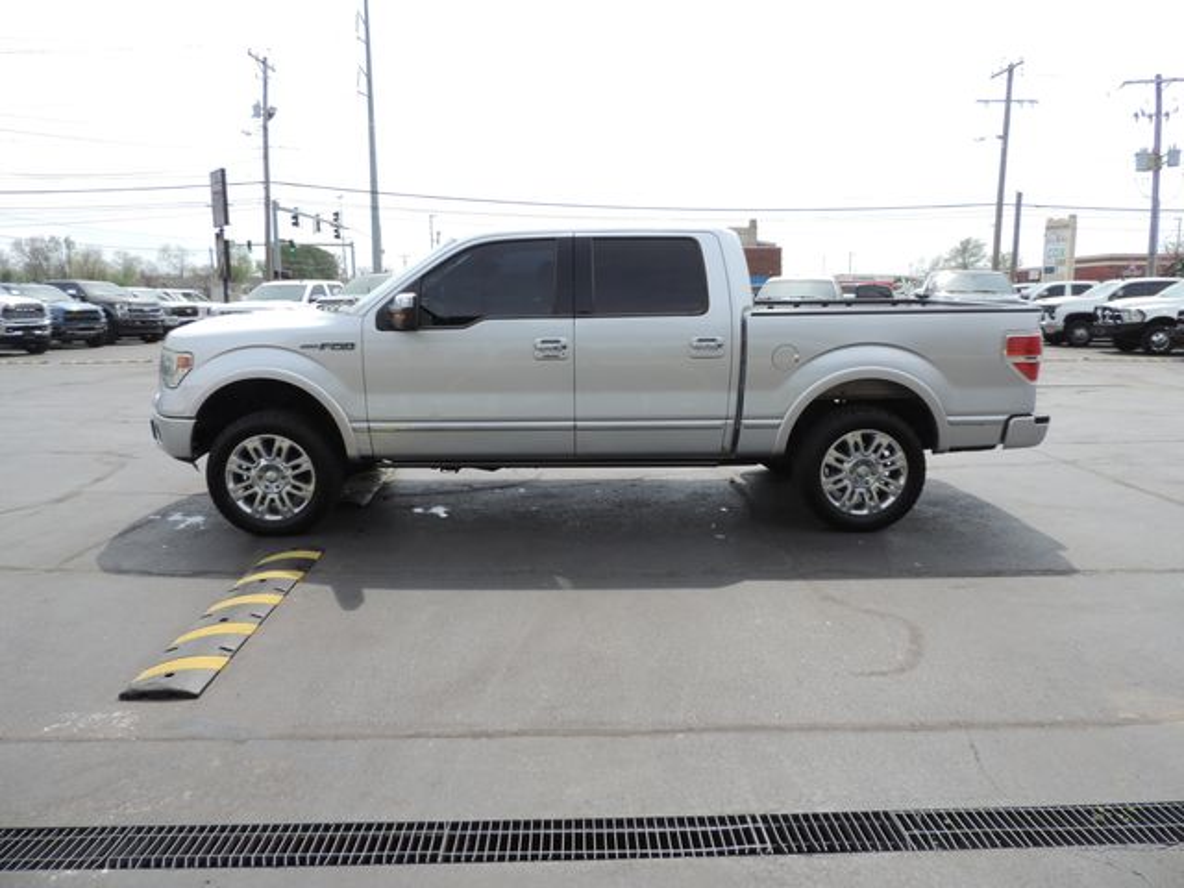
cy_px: 444
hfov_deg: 71.6
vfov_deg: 56.8
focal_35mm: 24
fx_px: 821
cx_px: 592
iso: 80
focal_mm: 4.3
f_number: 3
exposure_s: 1/1000
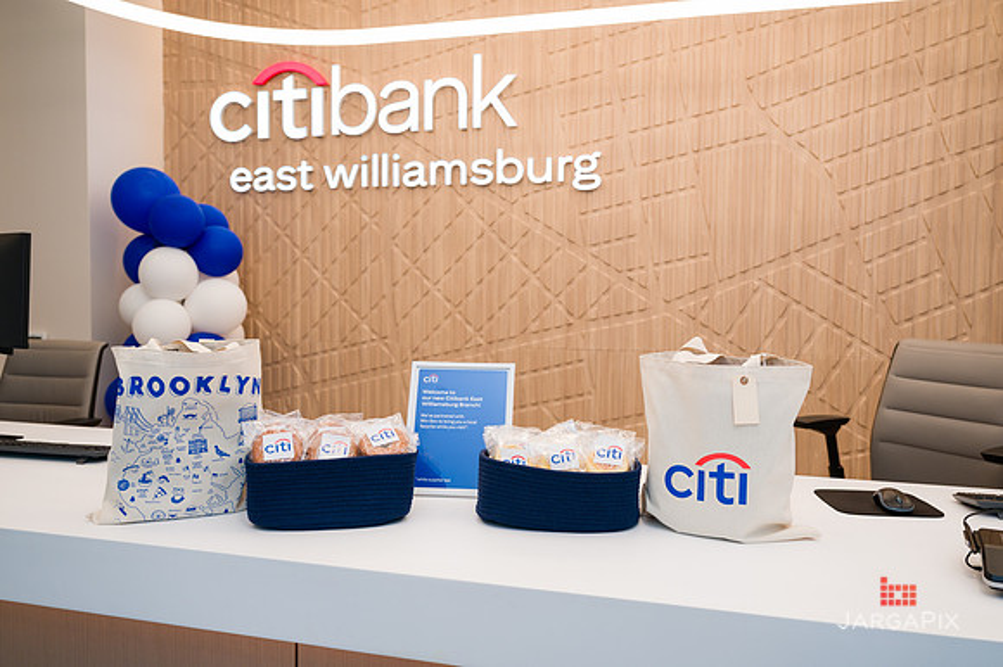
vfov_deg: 44.7
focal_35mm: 29
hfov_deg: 63.4
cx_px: 507
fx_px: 812
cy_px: 339
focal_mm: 28
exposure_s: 1/200
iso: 250
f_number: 4
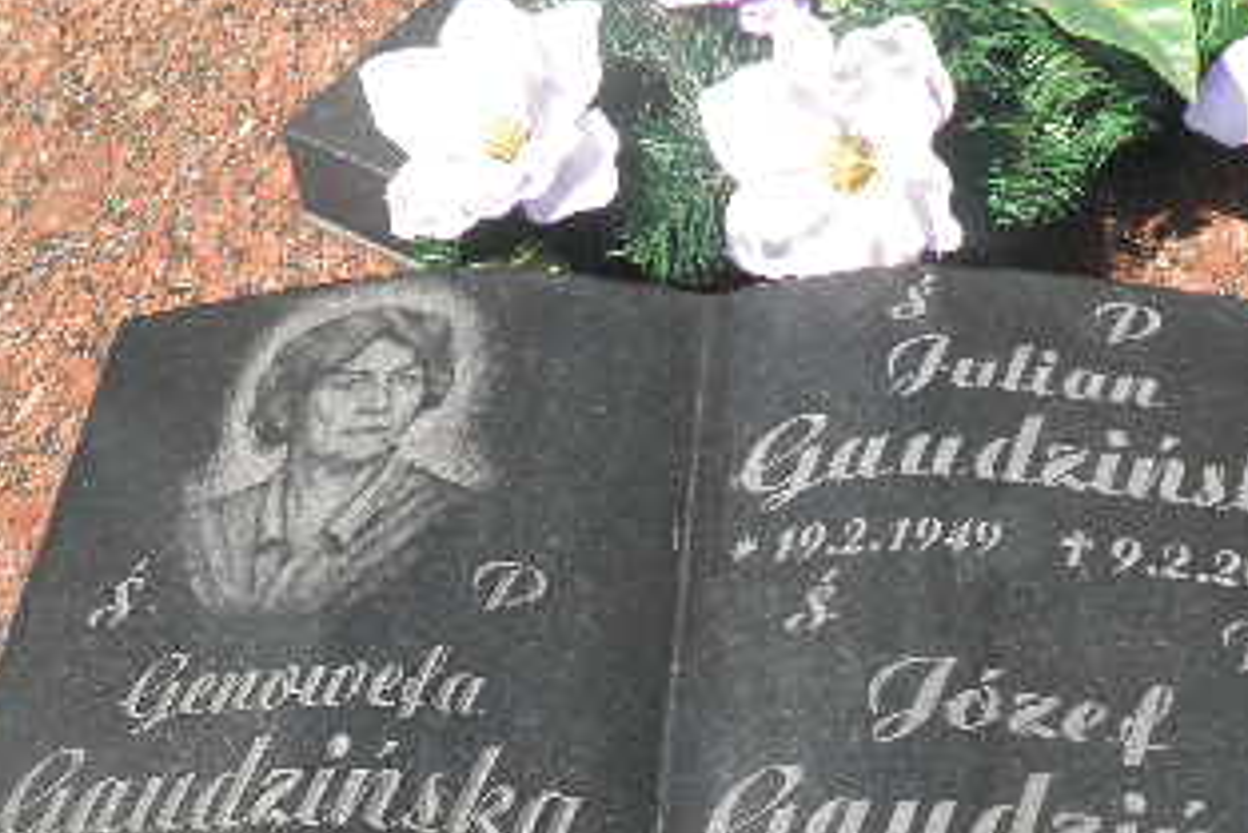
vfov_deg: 25.9
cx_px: 542
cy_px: 709
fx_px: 1769
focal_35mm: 51
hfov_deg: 38.8
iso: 64
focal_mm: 4.3
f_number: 8.3
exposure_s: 1/80
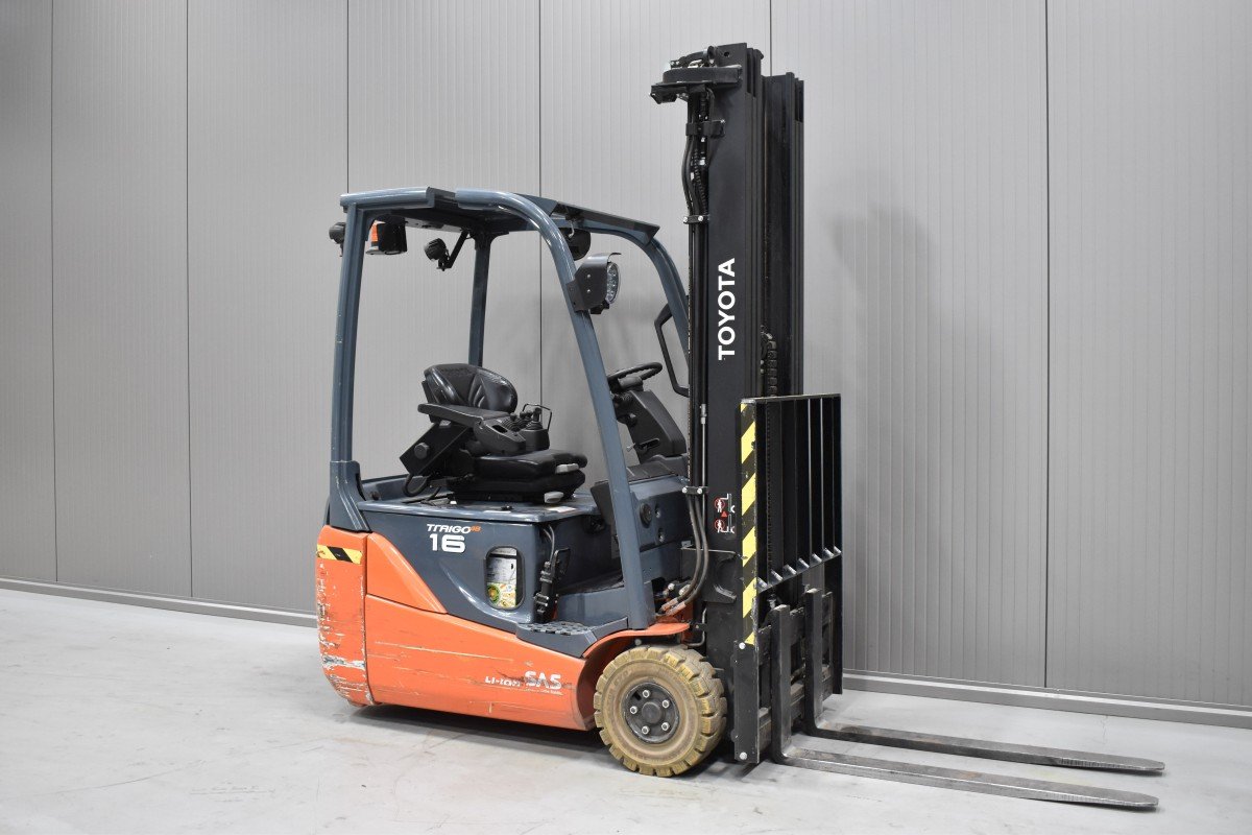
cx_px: 626
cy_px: 418
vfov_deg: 38.4
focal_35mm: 34
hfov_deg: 55.1
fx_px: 1200
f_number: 5
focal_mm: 23
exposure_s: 1/30
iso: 1250
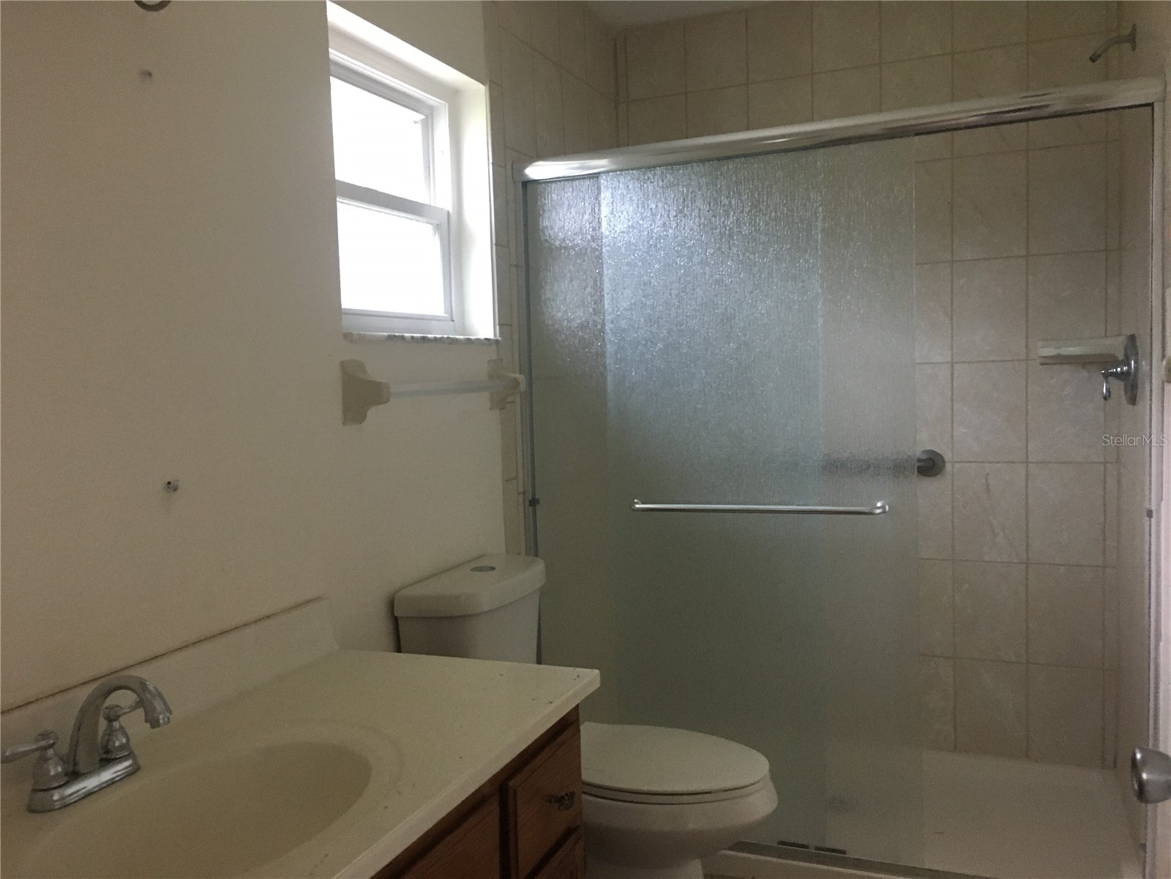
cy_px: 440
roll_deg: +2.0
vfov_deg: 48.2
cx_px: 586
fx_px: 981
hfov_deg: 61.7
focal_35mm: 29
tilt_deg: -1.7
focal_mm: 4.15
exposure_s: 1/30
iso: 200
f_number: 2.2
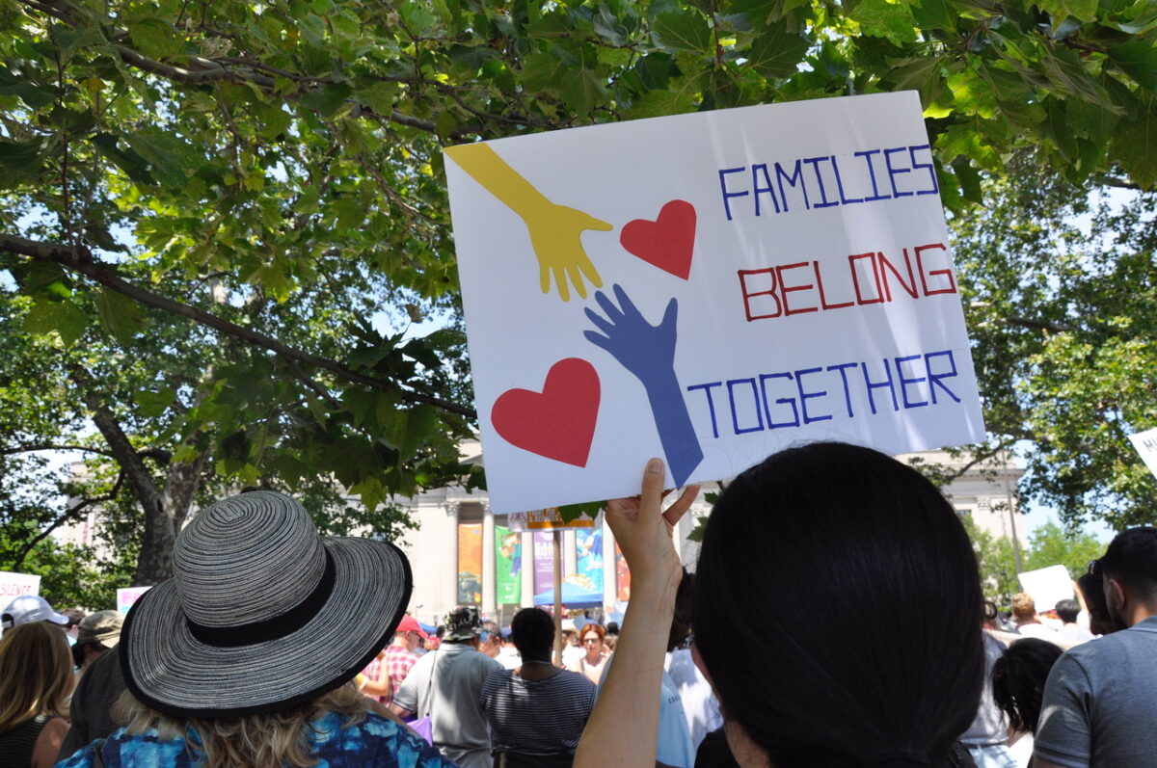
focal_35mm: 27
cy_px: 384
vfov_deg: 47.8
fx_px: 867
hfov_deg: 67.4
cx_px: 578
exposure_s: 1/400
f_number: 9
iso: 400
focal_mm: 18
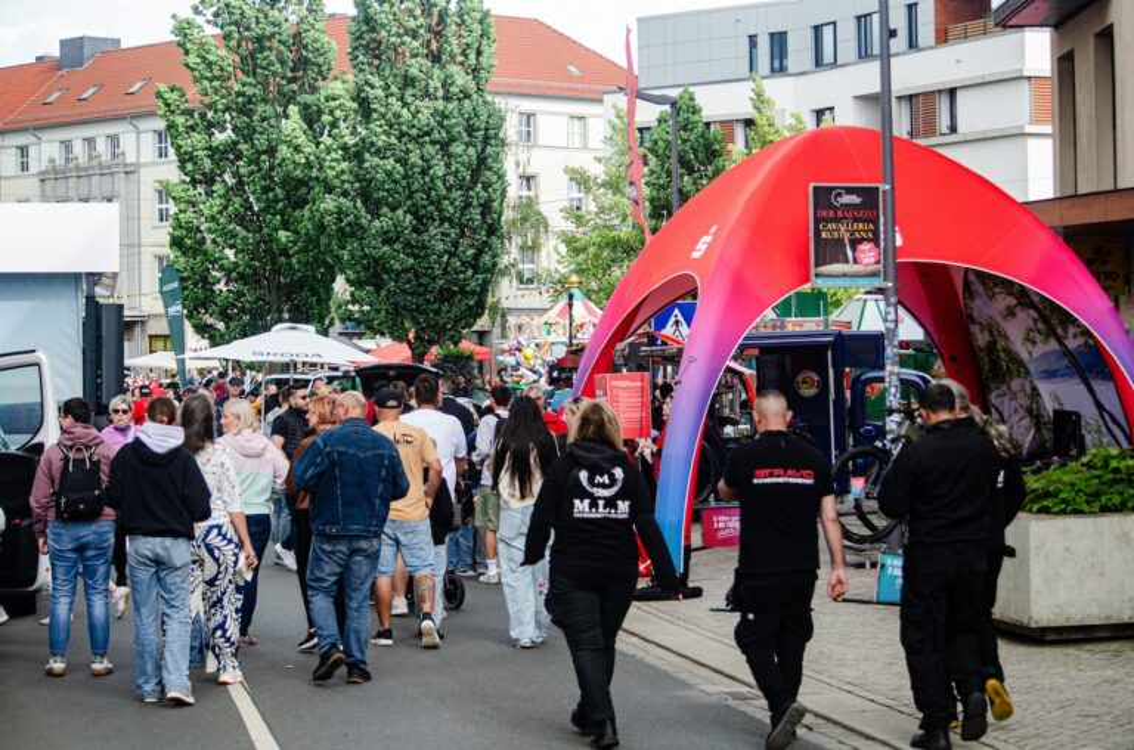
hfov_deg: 24.7
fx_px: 2592
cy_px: 375
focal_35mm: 82
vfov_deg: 16.5
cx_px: 567
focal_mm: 55
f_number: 4.5
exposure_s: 1/1000
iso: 560
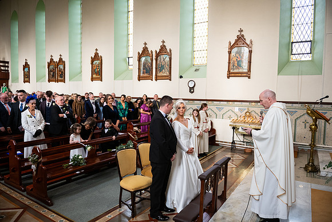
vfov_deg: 53.2
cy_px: 111
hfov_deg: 73.7
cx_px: 166
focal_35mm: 24
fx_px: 221
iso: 1000
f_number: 3.5
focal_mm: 24
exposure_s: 1/320
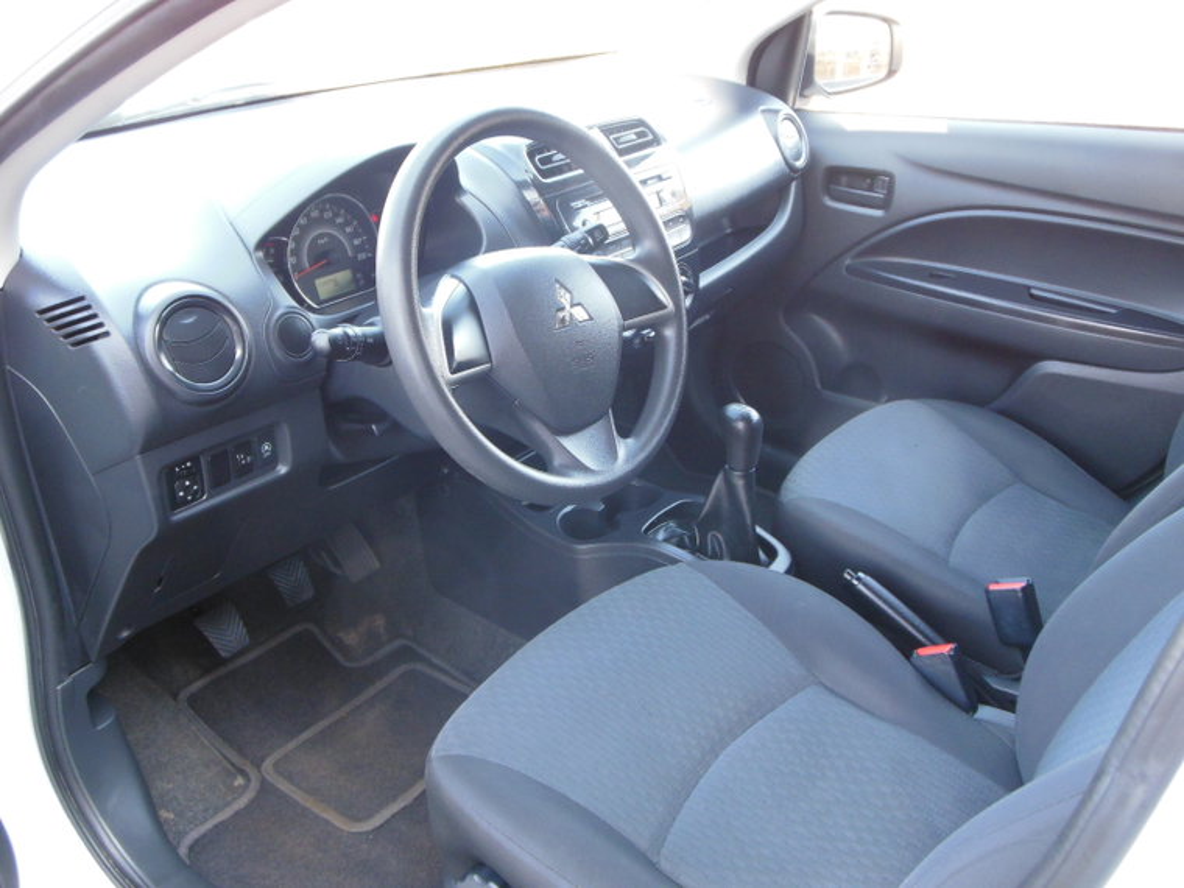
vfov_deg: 42.9
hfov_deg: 55.4
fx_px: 1129
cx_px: 592
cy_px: 444
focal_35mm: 33
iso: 400
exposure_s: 1/50
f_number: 3.5
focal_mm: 6
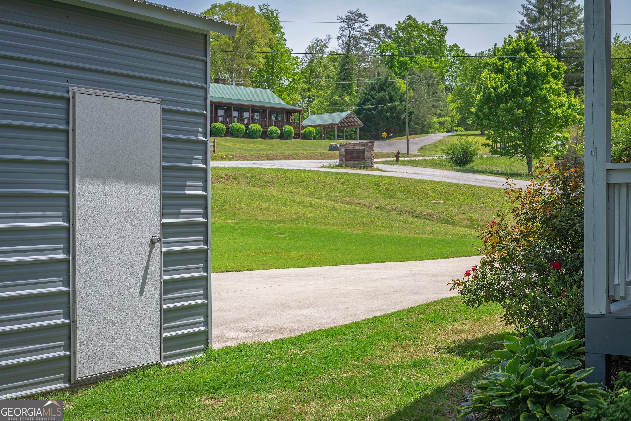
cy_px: 210
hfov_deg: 39.6
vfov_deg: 27.0
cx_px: 316
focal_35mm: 50
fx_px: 876
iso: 250
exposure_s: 1/800
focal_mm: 50
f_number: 7.1
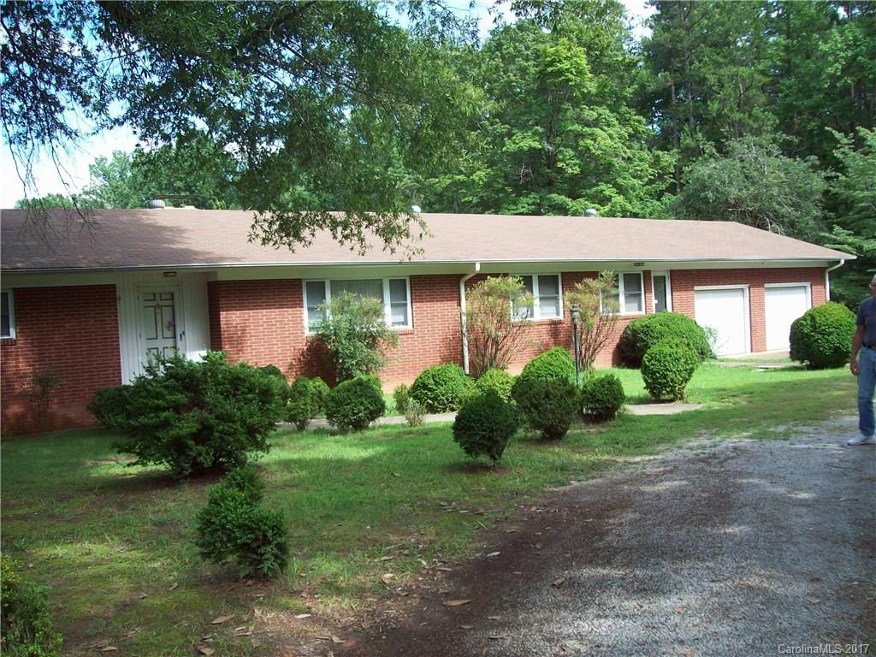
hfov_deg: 51.4
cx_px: 438
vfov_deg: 39.7
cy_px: 328
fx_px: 911
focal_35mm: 36
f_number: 2.7
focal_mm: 6
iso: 80
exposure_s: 1/296
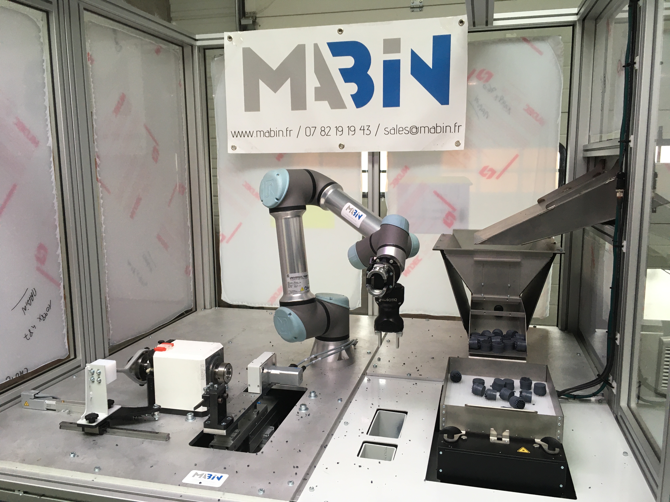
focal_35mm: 29
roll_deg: -0.3
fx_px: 561
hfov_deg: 61.7
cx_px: 335
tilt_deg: -9.6
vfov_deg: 48.2
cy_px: 251
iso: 40
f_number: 2.2
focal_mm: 4.15
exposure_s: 1/33
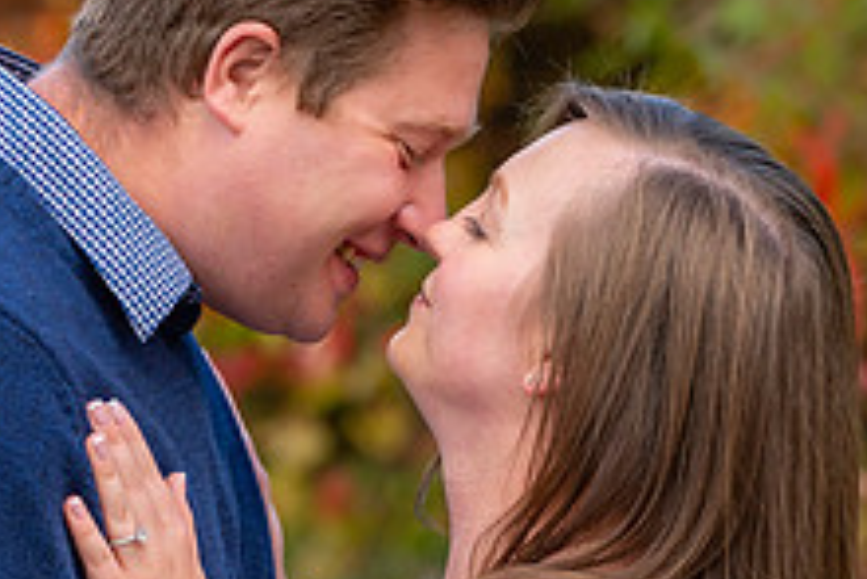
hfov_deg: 7.0
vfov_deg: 4.6
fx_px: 7133
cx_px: 422
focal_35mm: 296
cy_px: 445
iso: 1250
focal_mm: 112
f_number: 4.5
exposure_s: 1/1600
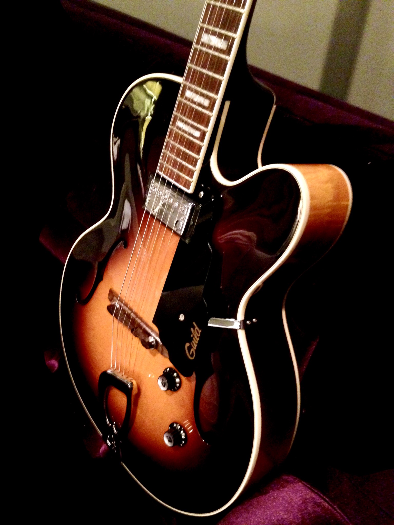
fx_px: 501
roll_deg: +4.8
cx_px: 197
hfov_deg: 42.9
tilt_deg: -44.4
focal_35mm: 33
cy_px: 262
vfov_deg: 55.4
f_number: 2.4
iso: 800
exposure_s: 1/15
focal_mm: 4.12
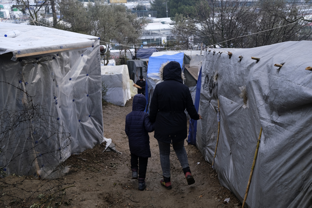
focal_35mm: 35
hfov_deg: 54.4
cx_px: 156
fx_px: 303
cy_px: 104
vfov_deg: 37.9
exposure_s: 1/500
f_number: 4
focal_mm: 23
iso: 400
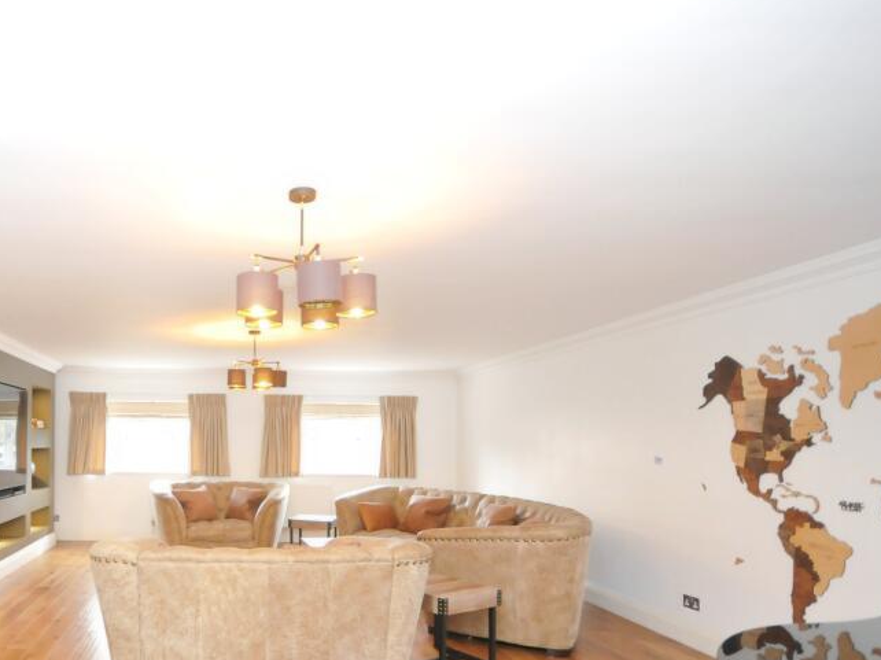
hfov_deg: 68.9
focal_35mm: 23
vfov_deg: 57.9
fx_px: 585
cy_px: 425
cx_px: 215
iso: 1600
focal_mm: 10
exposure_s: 1/60
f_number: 7.1
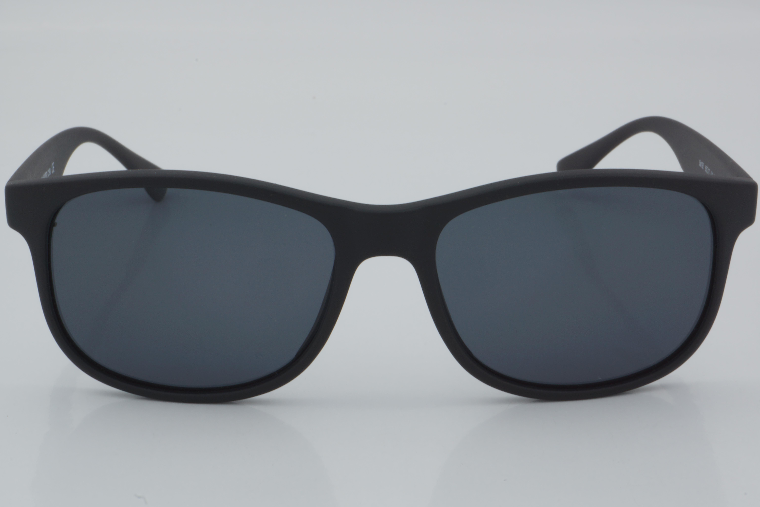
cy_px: 254
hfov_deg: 24.6
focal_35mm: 82
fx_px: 1742
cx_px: 380
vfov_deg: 16.6
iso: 100
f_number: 32
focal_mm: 55
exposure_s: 1/4
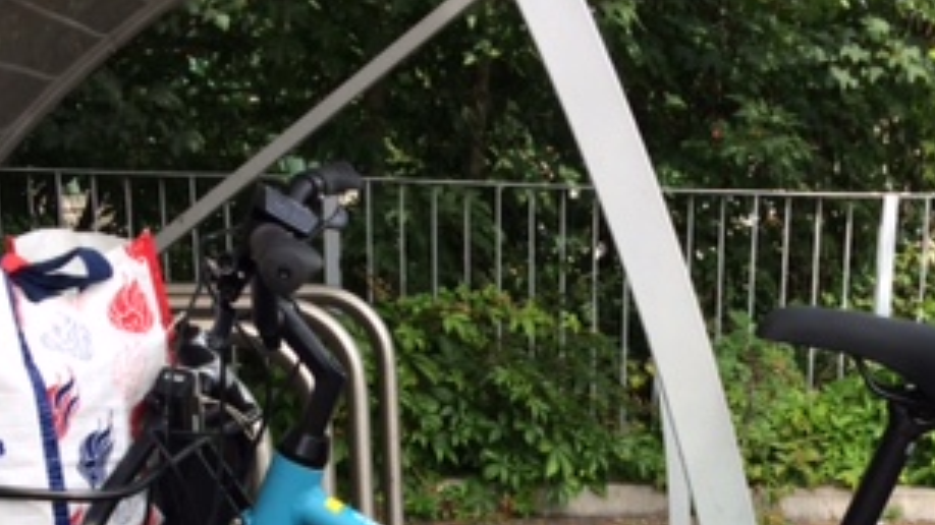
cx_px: 608
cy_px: 723
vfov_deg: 17.0
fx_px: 1636
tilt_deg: -18.3
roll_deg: +0.0
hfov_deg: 31.7
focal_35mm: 66
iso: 32
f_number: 2.2
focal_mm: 4.15
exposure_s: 1/595
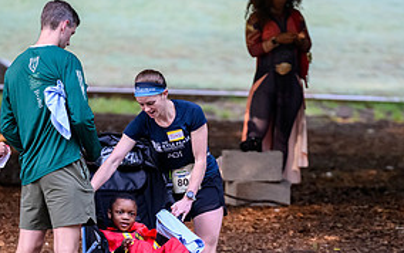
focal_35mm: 437
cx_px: 247
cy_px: 228
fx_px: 4815
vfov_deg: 3.0
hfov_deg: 4.8
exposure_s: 1/800
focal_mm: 200
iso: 2200
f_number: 2.8
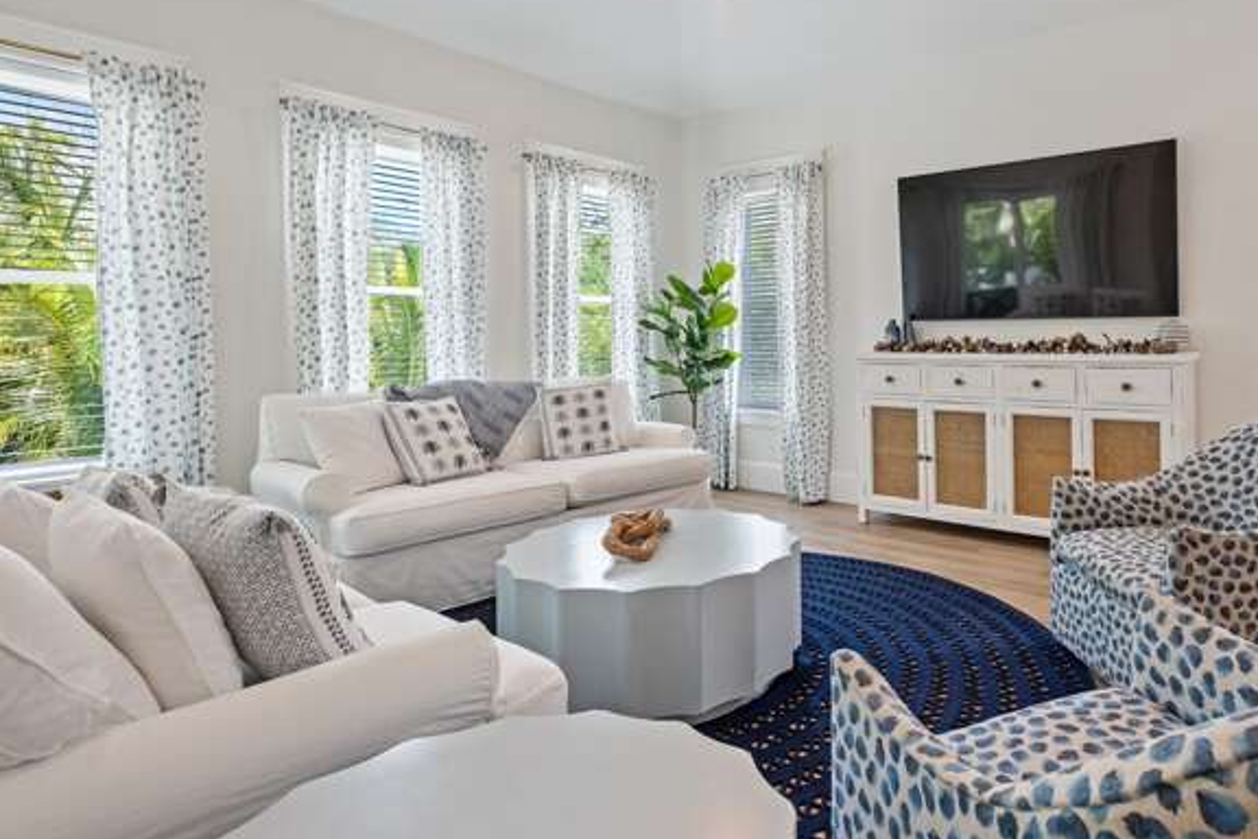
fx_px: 699
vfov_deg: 61.6
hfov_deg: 81.6
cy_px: 352
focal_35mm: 20
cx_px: 821
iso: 1250
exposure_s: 1/50
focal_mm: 10
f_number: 6.4
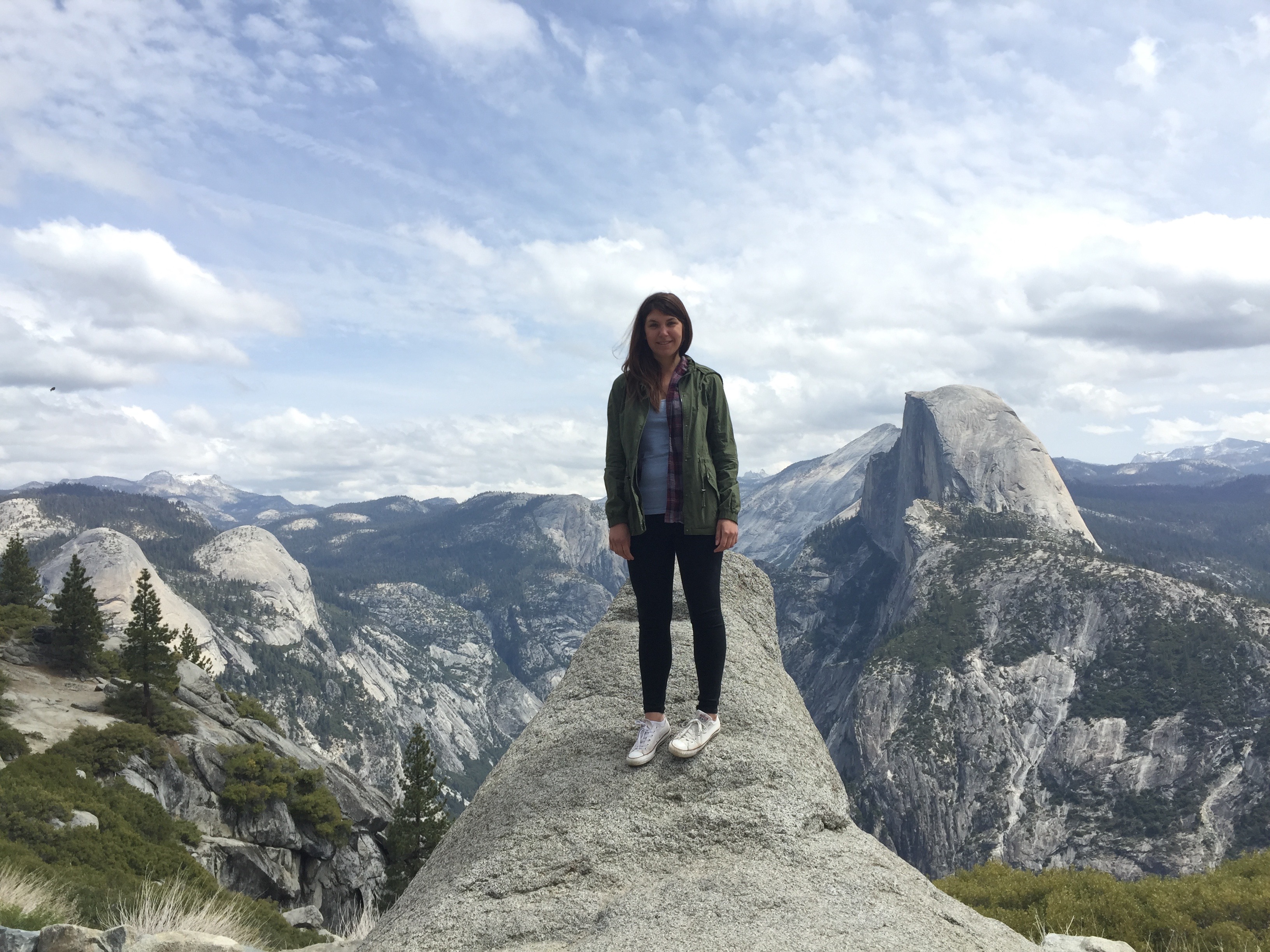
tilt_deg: +1.9
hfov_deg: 61.7
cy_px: 476
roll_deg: +3.7
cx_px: 635
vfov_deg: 48.2
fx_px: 1064
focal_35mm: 29
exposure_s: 1/1582
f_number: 2.2
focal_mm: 4.15
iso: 32
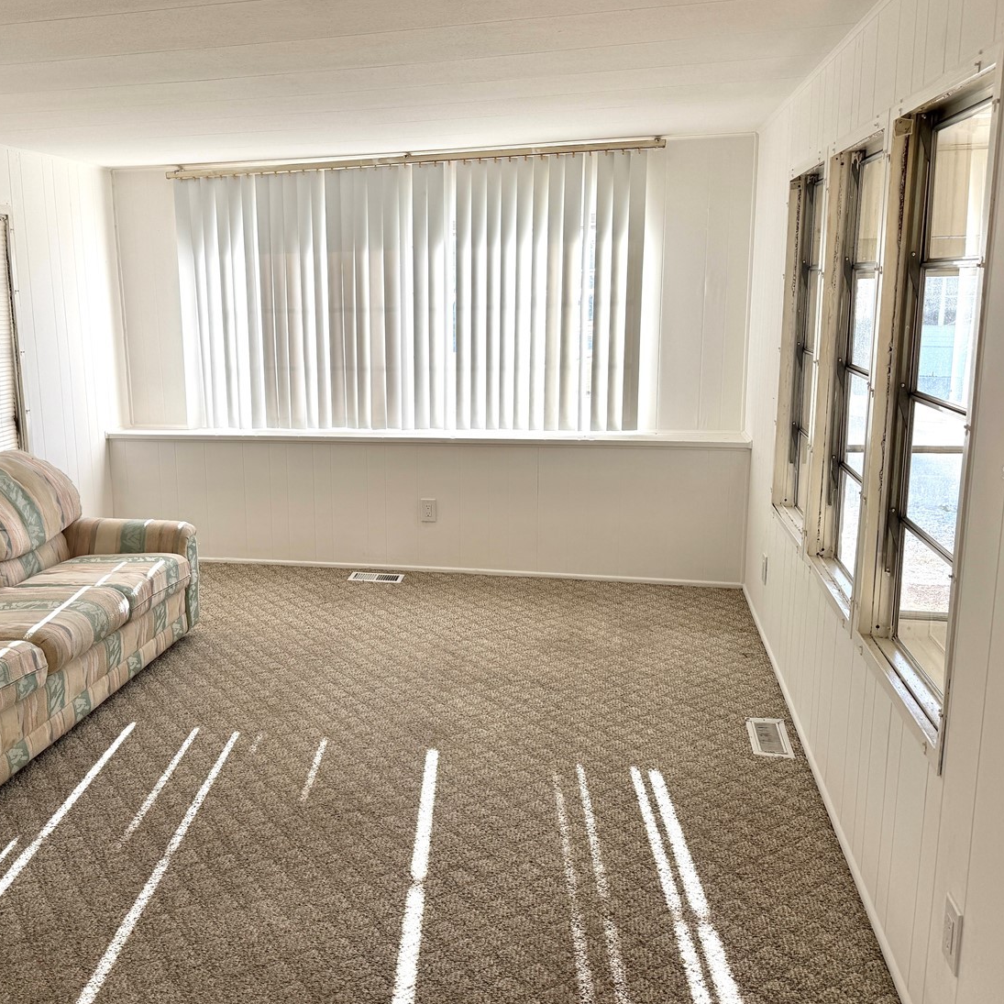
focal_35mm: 31
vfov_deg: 52.5
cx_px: 355
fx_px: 1017
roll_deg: +1.2
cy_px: 472
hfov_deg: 51.8
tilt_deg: -9.9
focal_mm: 6.76
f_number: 1.78
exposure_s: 1/689
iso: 80
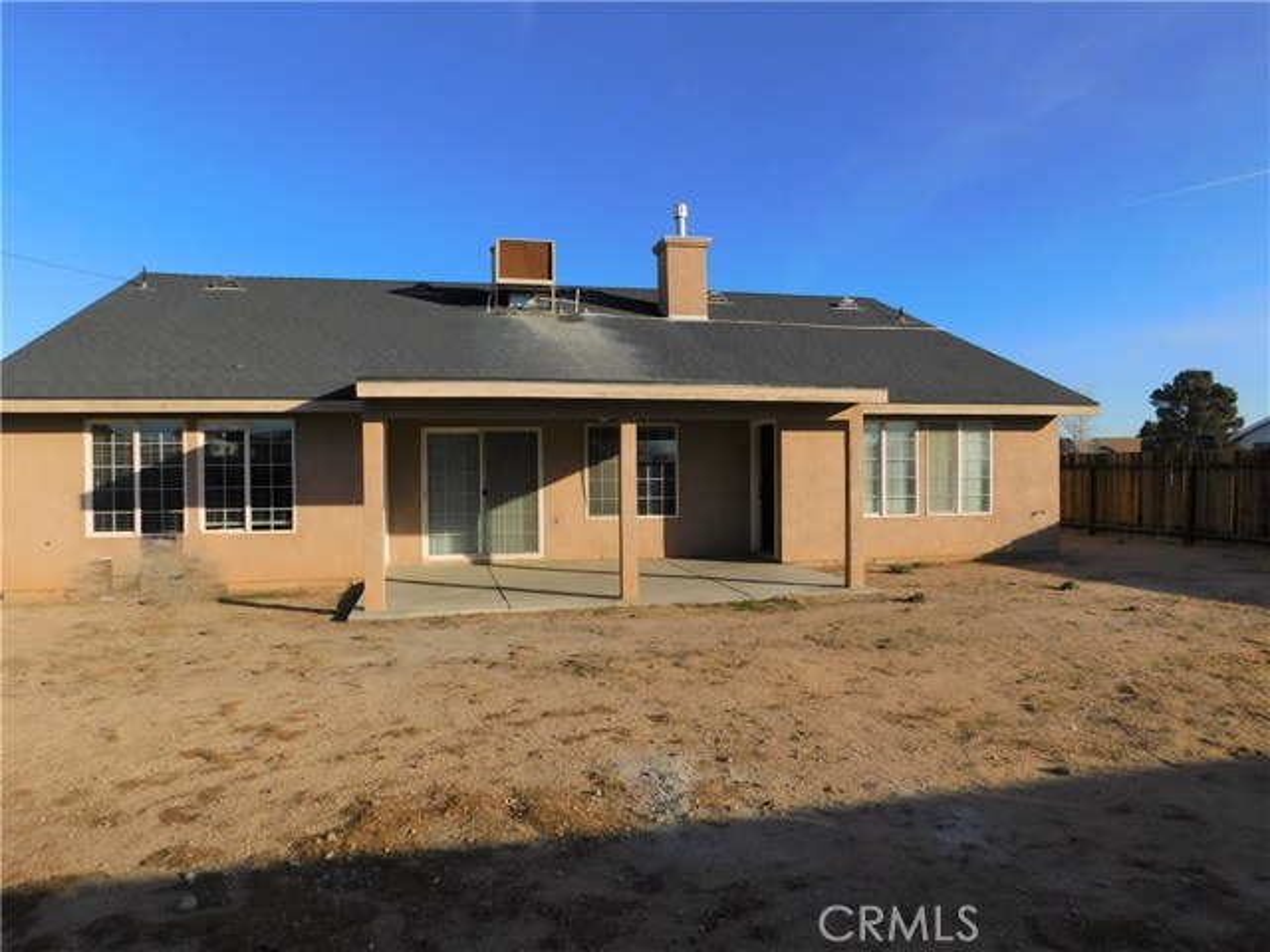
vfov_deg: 58.9
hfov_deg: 73.9
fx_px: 844
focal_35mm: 23
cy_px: 476
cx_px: 635
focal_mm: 4
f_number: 6
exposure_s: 1/800
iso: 125
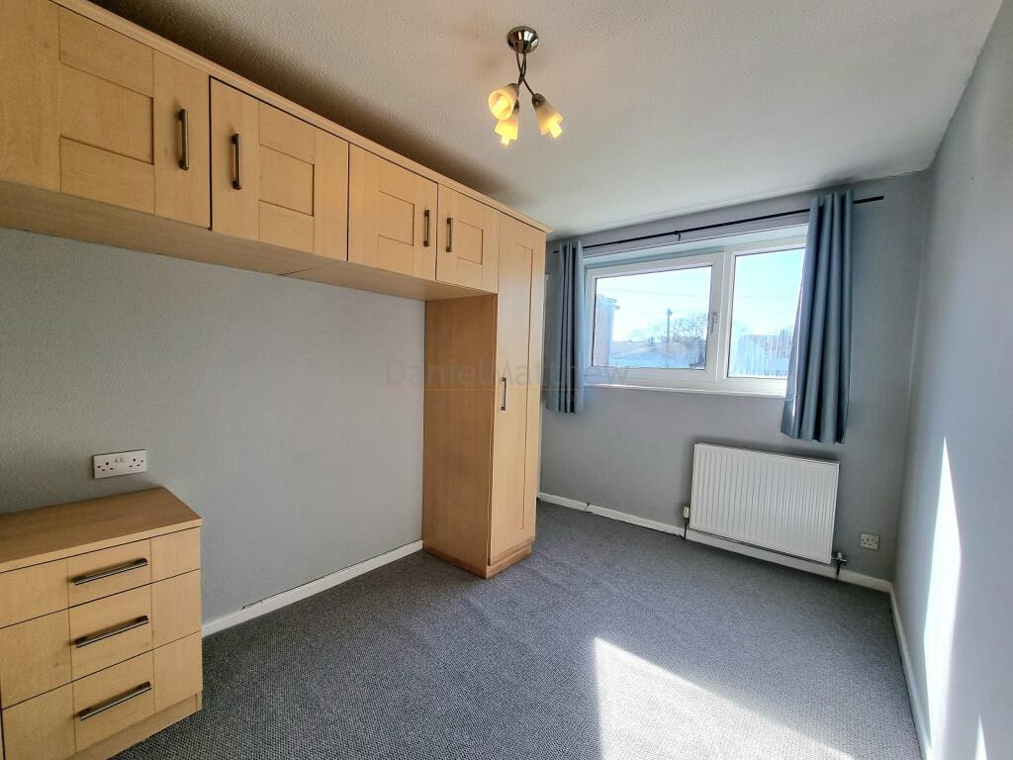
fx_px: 380
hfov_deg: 106.2
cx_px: 506
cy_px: 380
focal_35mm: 13
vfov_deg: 89.9
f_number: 2.2
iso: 50
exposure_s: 1/476
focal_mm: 2.2
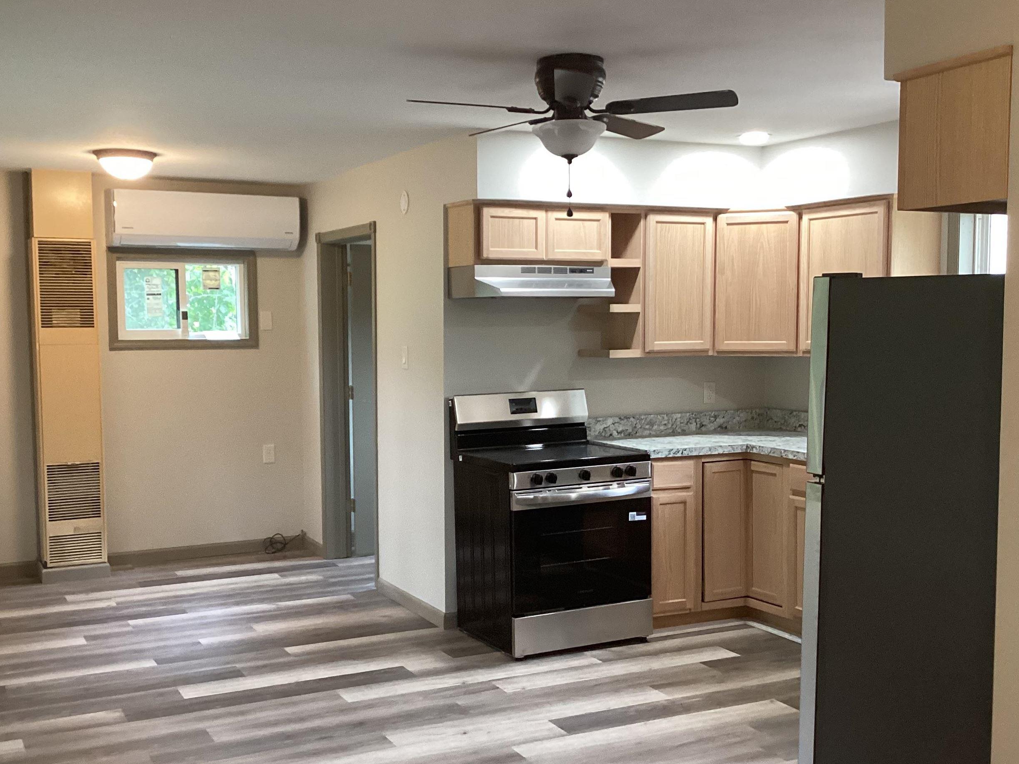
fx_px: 1148
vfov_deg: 36.8
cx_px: 474
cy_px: 408
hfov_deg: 47.8
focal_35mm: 39
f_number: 2.4
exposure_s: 1/60
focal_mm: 3.3
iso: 250
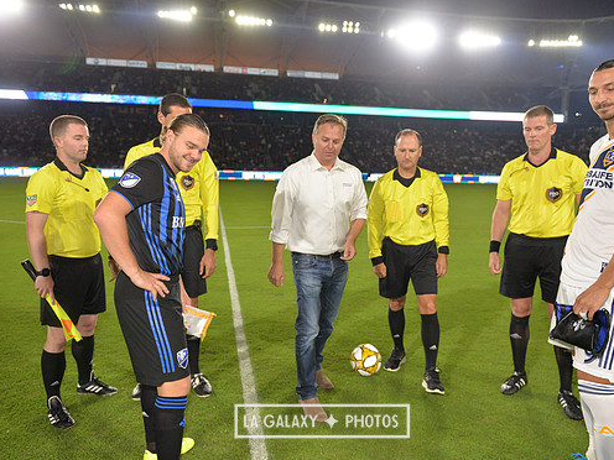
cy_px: 236
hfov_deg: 65.3
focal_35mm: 27
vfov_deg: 51.3
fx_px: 479
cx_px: 322
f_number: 2.8
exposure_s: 1/1250
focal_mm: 24
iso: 2800
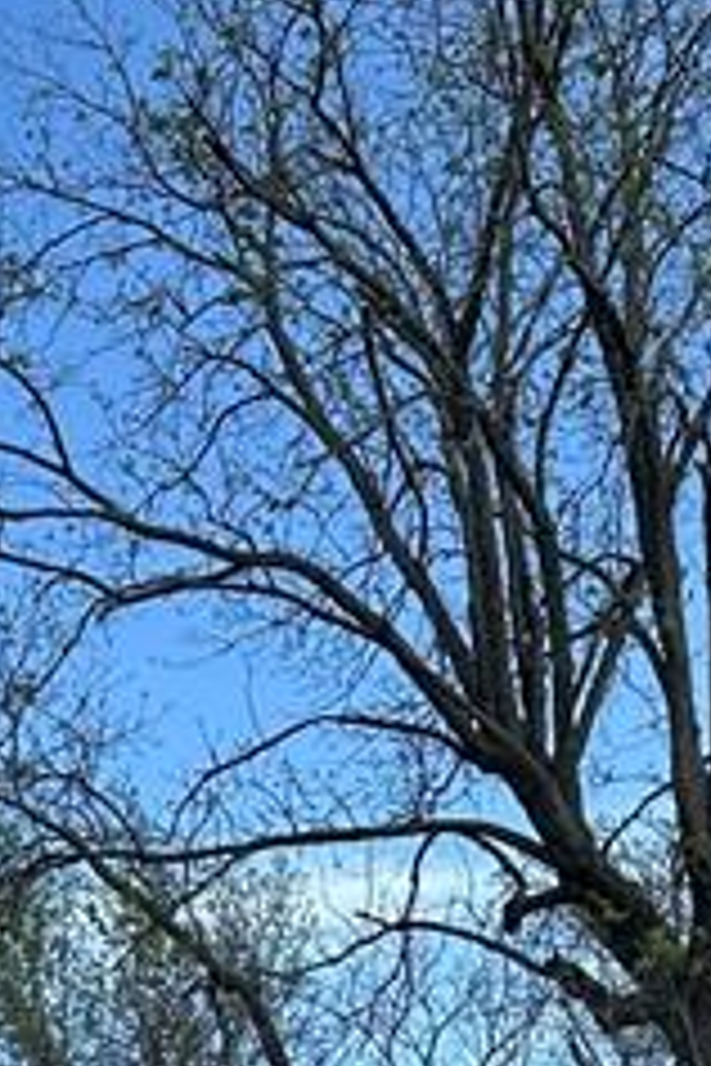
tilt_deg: +11.4
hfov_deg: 12.3
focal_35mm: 108
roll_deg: +2.2
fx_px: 3199
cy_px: 1232
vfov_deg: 18.1
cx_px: -198
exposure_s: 1/2732
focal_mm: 6.86
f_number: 1.78
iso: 80
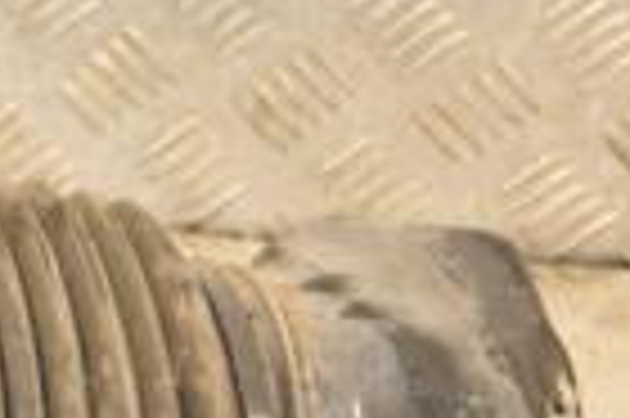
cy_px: 499
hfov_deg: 8.1
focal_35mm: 244
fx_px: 4265
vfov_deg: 5.6
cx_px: -630
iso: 800
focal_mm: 38
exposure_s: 1/200
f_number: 5.6
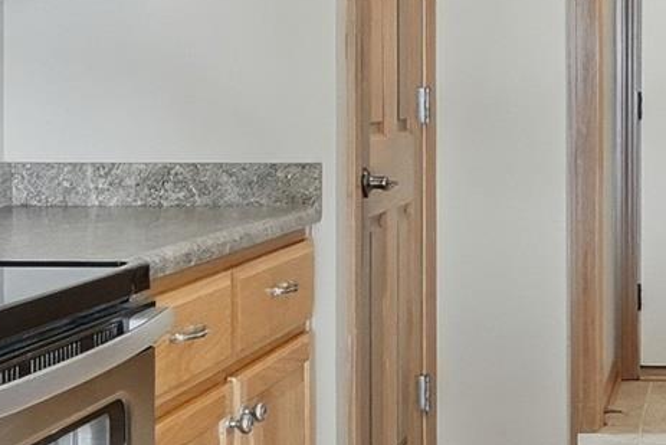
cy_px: 107
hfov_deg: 23.8
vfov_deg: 16.8
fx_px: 1499
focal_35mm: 81
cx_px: 693
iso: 800
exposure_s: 1/1600
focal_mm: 10
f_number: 4
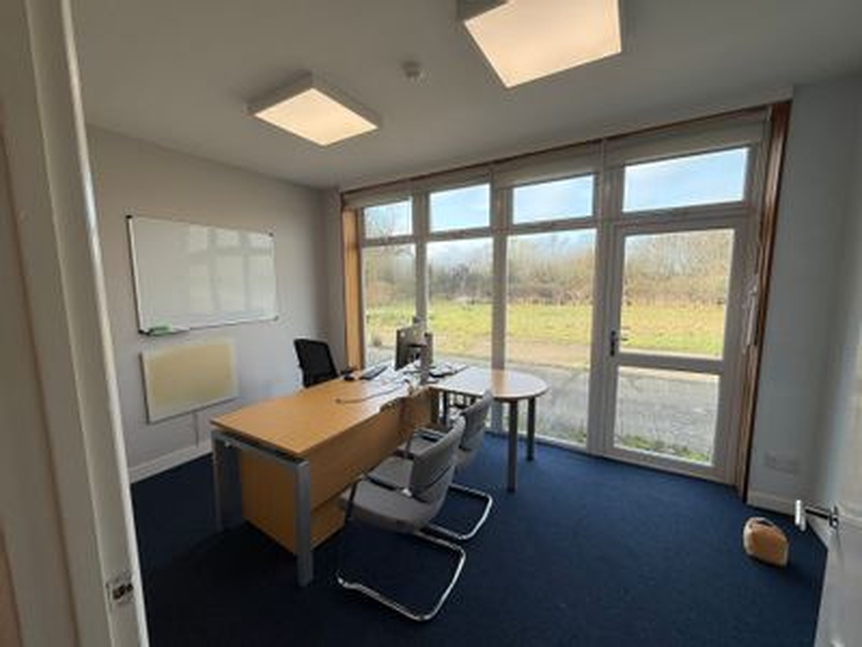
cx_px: 431
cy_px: 324
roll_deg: +0.1
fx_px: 349
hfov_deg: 102.1
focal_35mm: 14
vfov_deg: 85.7
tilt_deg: -5.5
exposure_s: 1/281
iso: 50
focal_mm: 2.22
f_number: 2.2
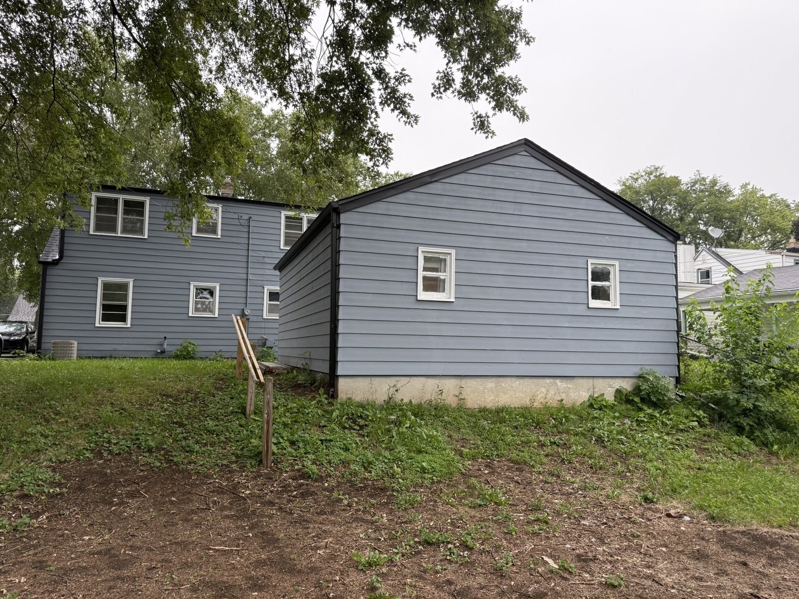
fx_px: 554
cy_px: 300
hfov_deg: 71.6
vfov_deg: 56.8
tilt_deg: +5.7
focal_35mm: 24
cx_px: 400
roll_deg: -1.0
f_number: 1.78
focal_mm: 6.76
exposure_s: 1/260
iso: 100
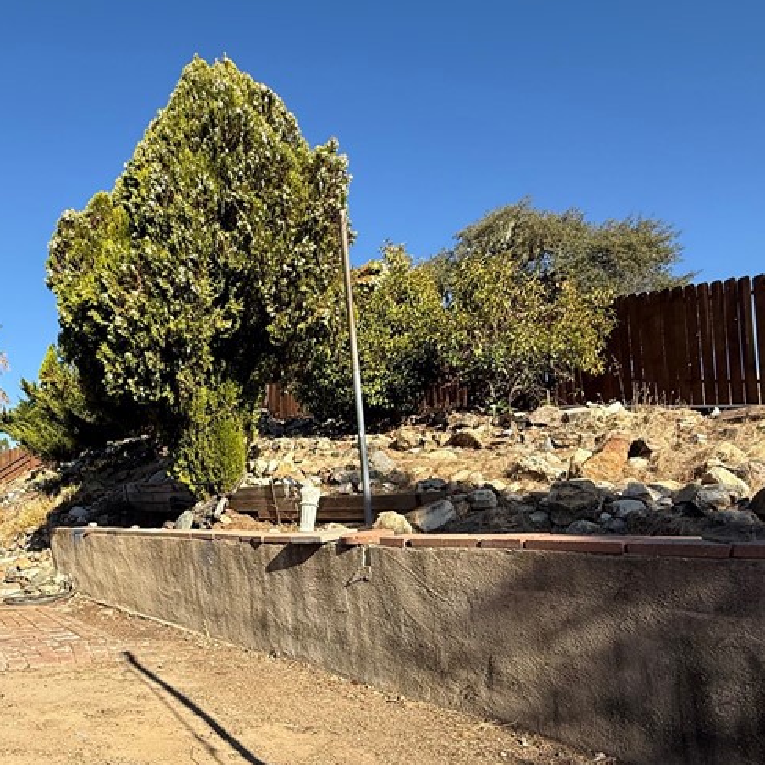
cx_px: 192
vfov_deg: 59.8
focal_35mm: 26
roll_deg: +0.7
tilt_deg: +3.3
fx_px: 650
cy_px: 495
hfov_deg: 57.8
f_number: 2.2
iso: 50
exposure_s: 1/1656
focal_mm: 2.22
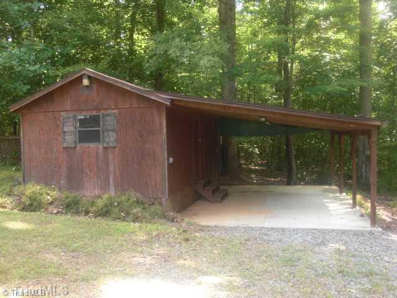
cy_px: 149
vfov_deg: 39.7
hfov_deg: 51.4
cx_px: 198
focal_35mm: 36
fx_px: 413
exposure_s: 1/80
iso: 100
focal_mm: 6.3
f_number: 2.8
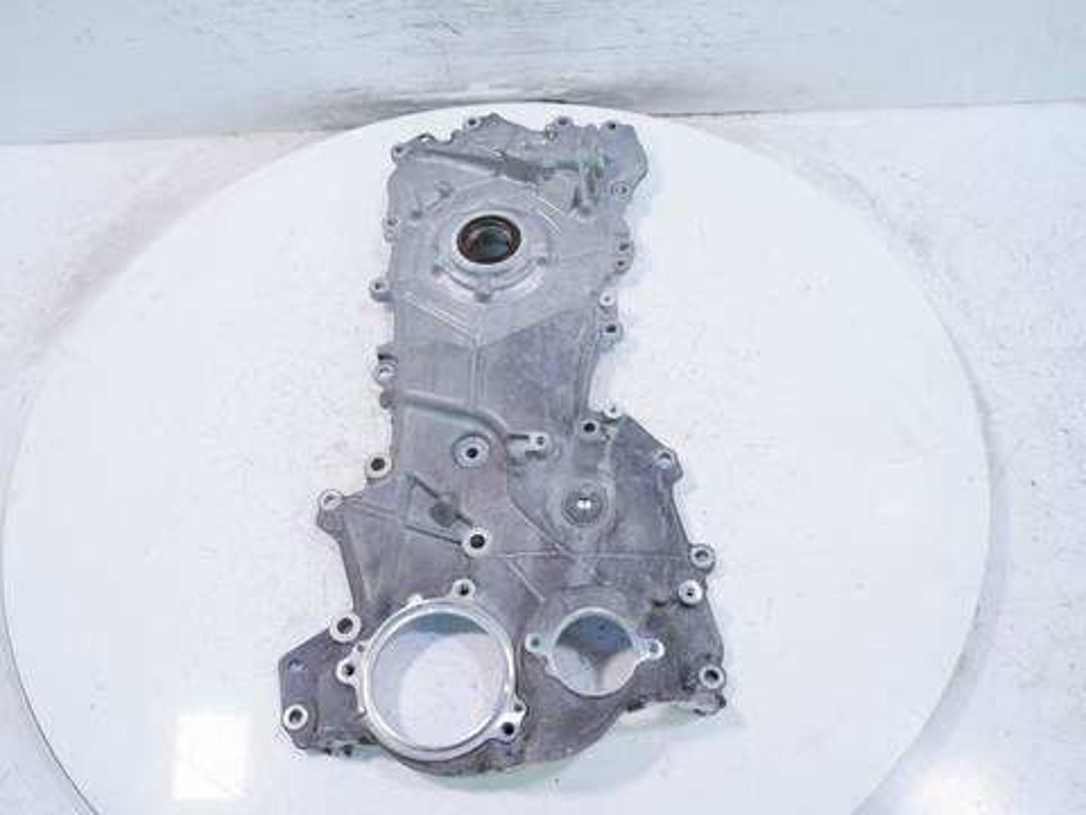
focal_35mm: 30
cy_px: 408
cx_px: 543
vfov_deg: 46.8
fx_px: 941
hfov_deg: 60.0
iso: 200
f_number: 3.7
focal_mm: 15
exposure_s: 1/60
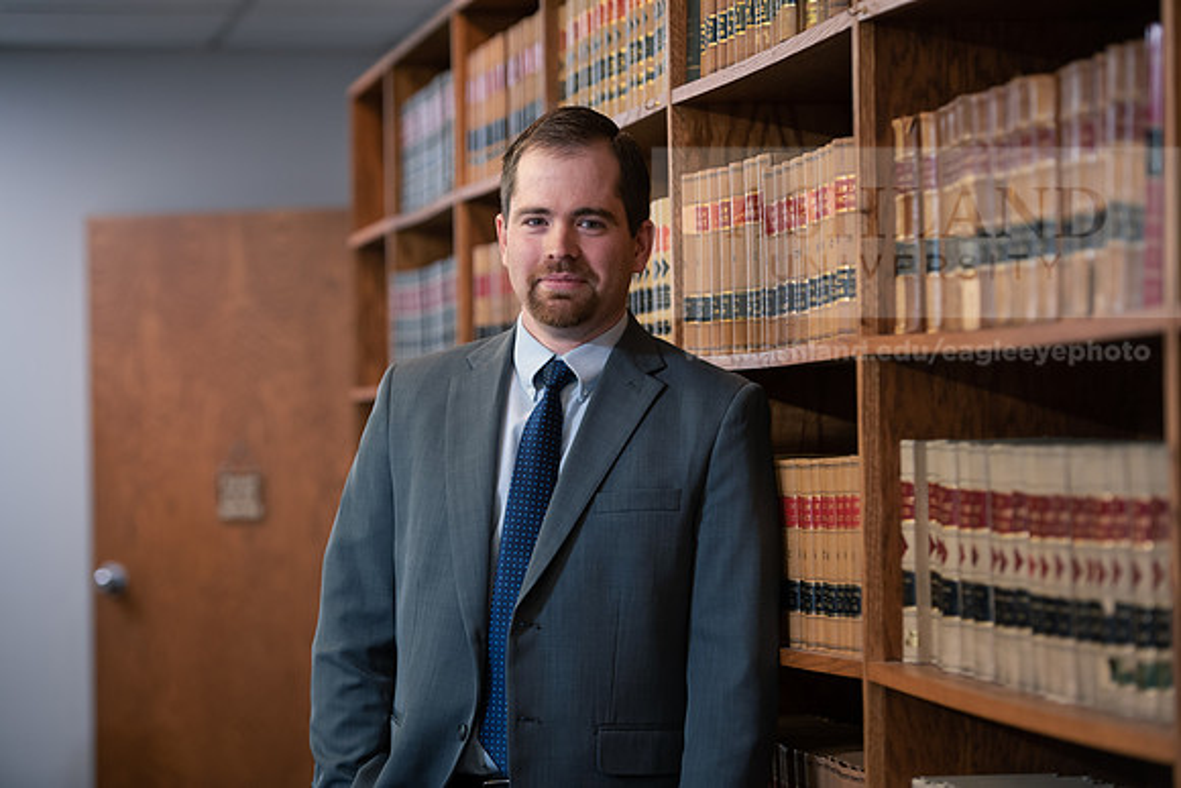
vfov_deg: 12.5
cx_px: 590
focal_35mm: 110
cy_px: 394
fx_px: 3609
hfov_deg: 18.6
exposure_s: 1/125
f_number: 3.2
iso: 800
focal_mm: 110
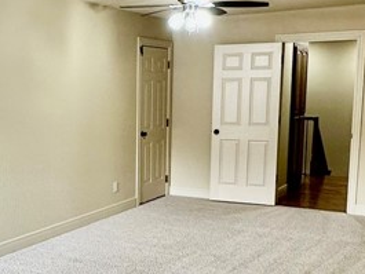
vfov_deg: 27.0
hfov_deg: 33.8
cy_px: 165
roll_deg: +0.5
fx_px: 570
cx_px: 44
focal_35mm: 54
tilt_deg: -7.2
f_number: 2.2
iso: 200
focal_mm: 2.22
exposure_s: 1/120
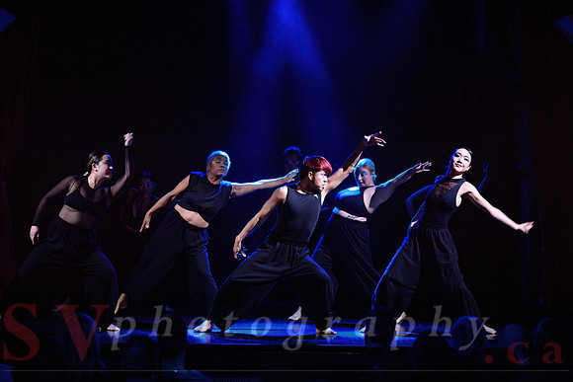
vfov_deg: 11.6
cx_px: 287
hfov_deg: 17.4
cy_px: 163
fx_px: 1877
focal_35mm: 118
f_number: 2.8
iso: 1600
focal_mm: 102
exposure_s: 1/200
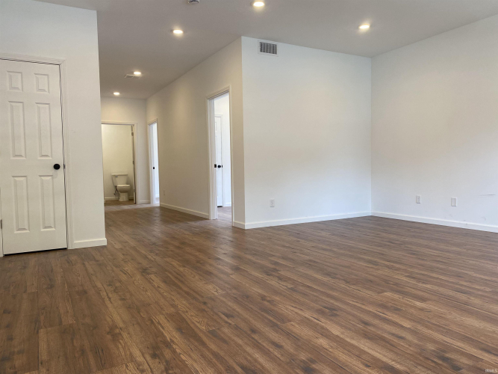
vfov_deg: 53.0
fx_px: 374
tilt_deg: -2.5
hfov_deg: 67.3
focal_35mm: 26
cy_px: 187
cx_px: 249
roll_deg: +1.6
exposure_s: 1/60
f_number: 1.8
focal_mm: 4.25
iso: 64
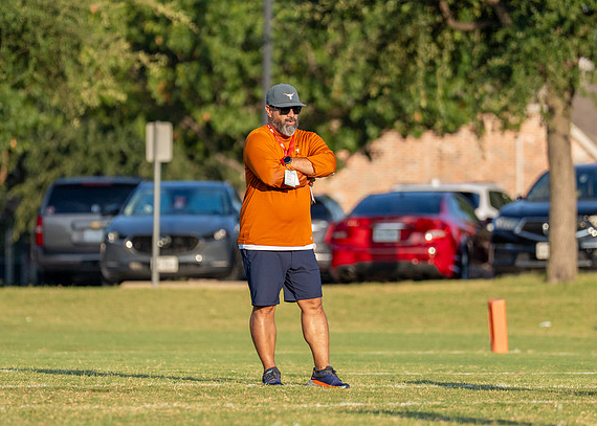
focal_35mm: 399
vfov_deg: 3.6
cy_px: 196
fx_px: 6764
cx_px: 304
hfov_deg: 5.1
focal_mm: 200
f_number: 2.8
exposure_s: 1/5000
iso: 320
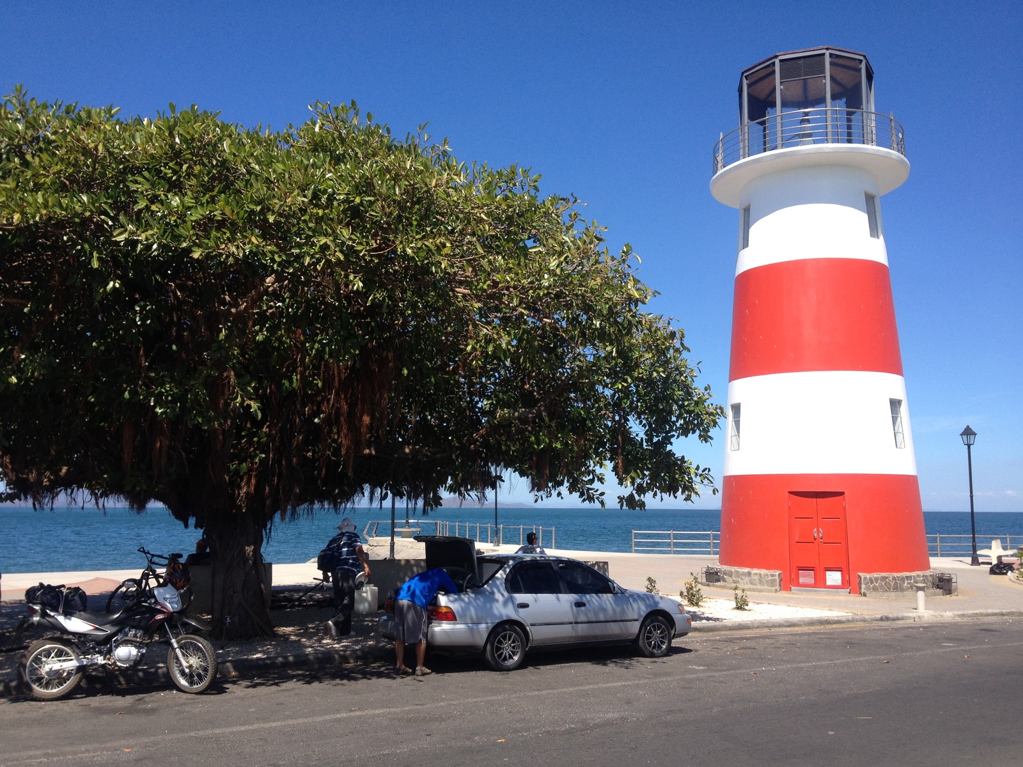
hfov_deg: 52.6
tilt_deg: +4.0
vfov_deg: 40.7
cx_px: 512
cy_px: 384
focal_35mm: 35
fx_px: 1034
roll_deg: -0.3
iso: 50
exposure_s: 1/1381
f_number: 2.4
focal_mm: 4.28
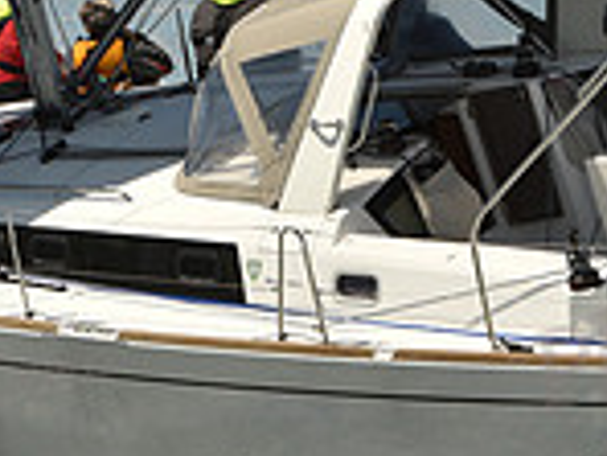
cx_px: 324
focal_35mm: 263
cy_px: 150
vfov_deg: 5.6
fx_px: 4612
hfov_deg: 7.5
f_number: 13
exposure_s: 1/800
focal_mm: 70
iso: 320
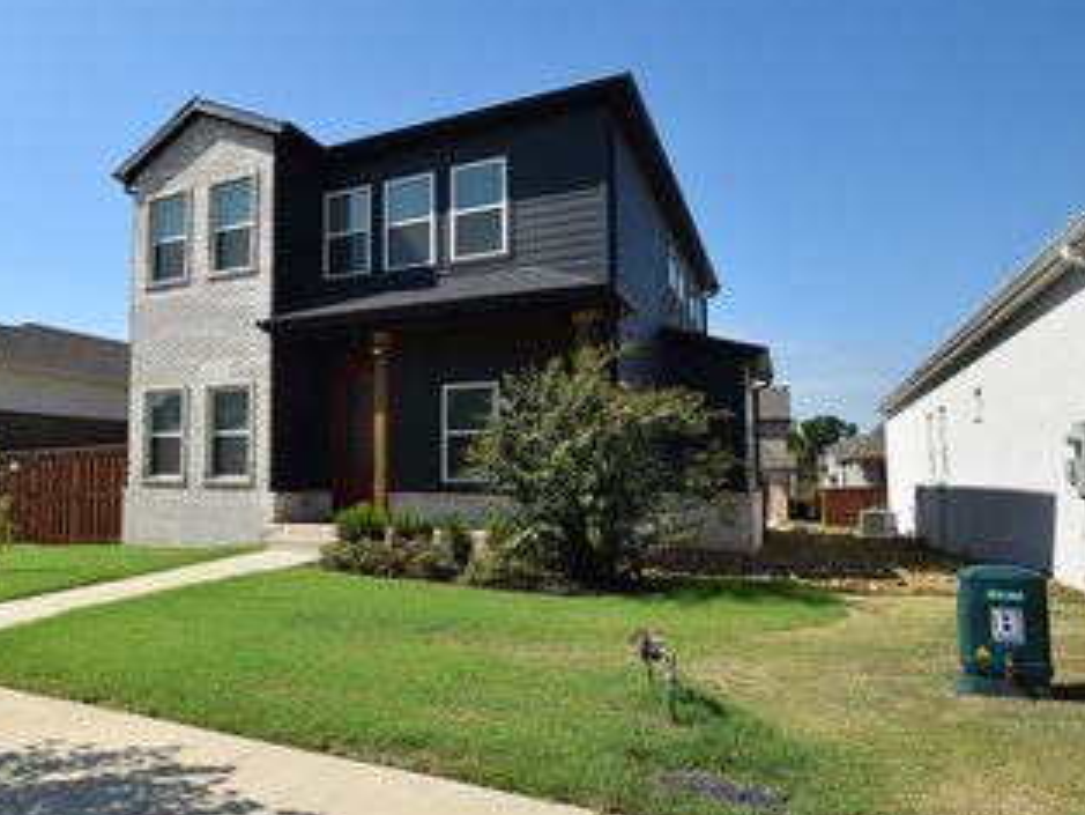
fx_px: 721
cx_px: 326
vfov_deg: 58.9
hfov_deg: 70.8
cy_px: 390
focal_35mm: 23
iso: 100
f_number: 10
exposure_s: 1/200
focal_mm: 10
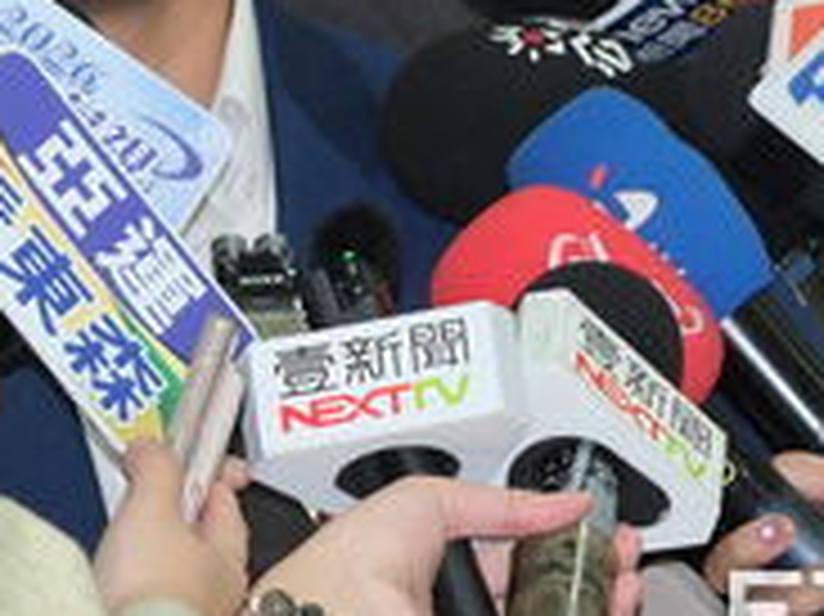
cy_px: -198
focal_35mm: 262
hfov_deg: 7.6
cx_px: 198
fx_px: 6233
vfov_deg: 5.6
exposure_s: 1/160
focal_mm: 55
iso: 800
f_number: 2.8
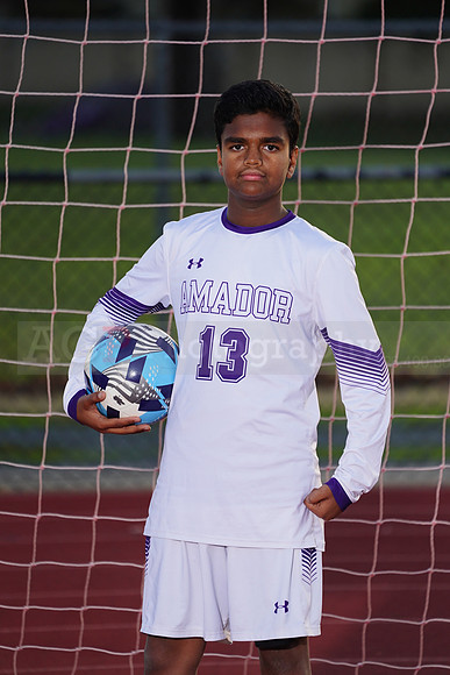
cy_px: 338
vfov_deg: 5.3
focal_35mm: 388
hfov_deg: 3.5
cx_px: 225
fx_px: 7270
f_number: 5.6
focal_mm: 388
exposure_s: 1/250
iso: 320
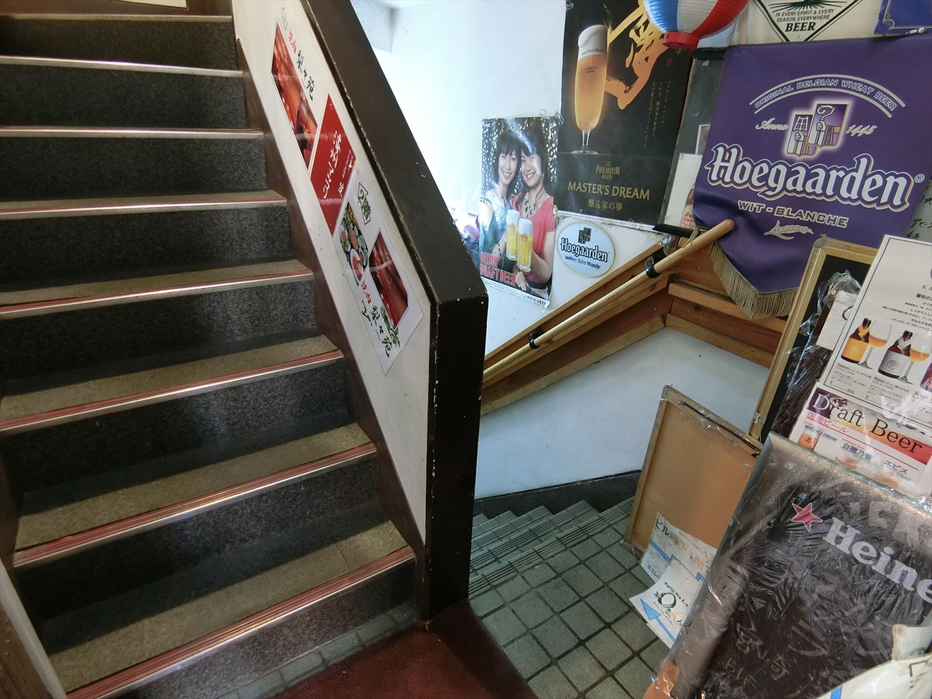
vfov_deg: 68.7
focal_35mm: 19
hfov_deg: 84.7
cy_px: 350
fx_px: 512
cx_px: 466
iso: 250
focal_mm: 4.06
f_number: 2.7
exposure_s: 1/8
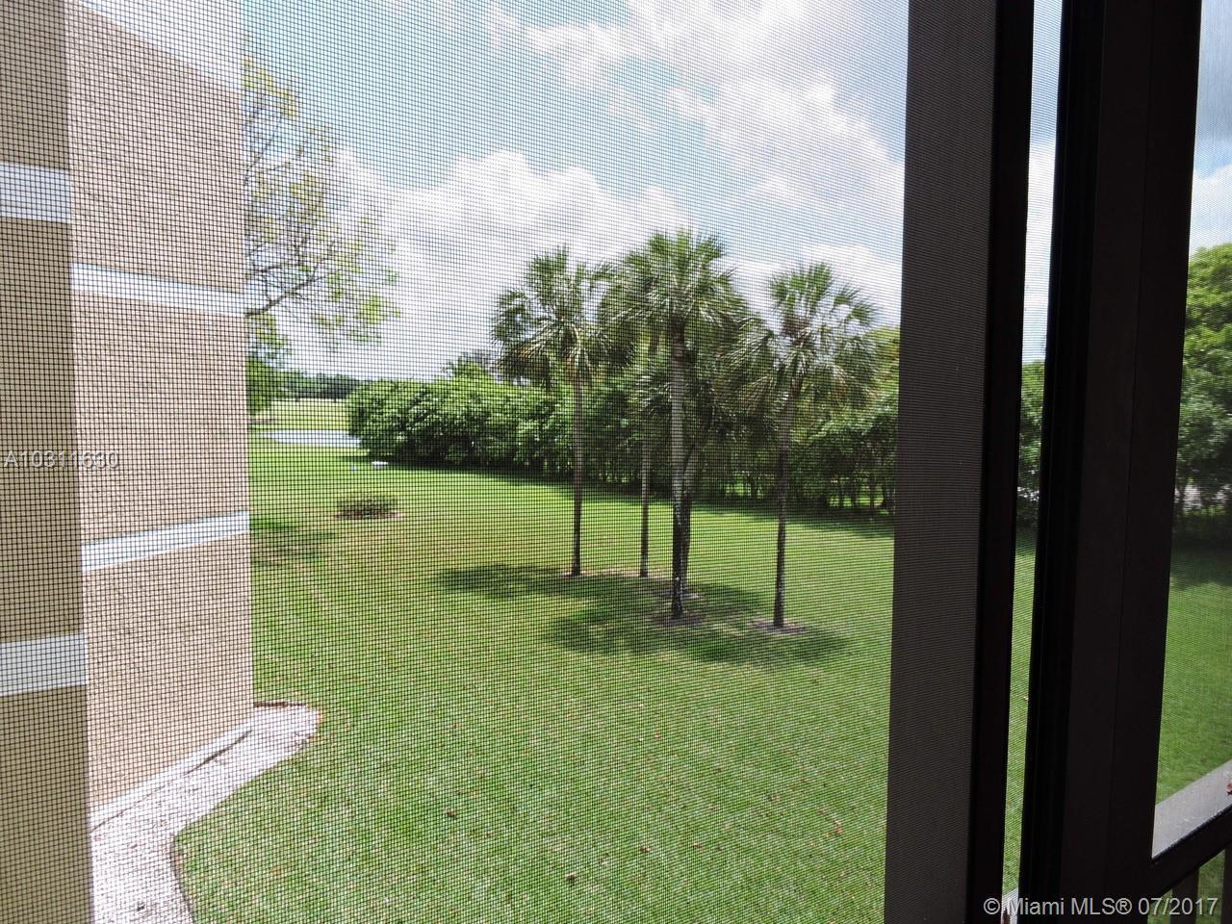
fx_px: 854
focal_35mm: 24
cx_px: 616
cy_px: 462
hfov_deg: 71.6
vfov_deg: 56.8
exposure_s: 1/400
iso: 100
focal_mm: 4.3
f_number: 3.3
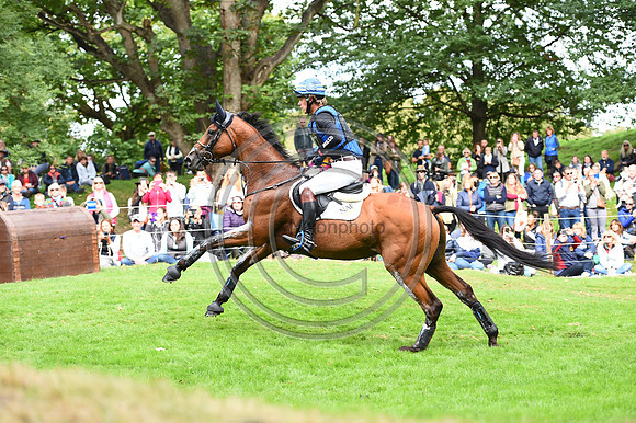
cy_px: 212
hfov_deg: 24.8
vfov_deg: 16.6
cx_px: 318
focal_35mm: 82
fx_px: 1448
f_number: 3.5
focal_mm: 82
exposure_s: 1/1250
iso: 900
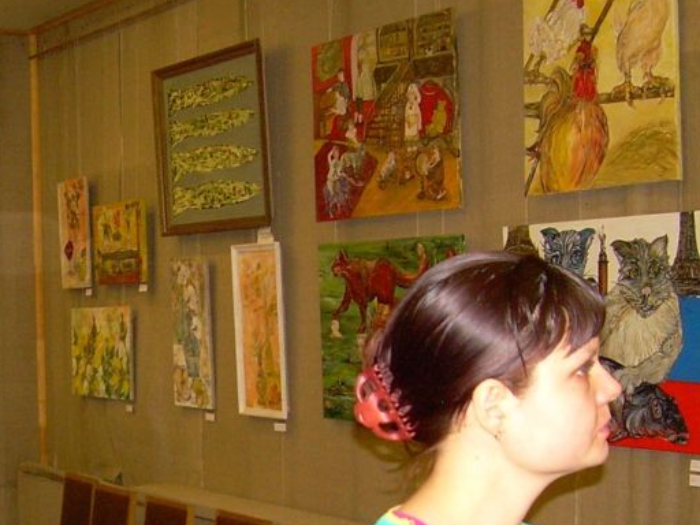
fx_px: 1537
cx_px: 79
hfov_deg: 24.9
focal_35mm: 76
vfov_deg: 19.1
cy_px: 463
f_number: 2.8
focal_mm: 6.3
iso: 200
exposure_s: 1/60
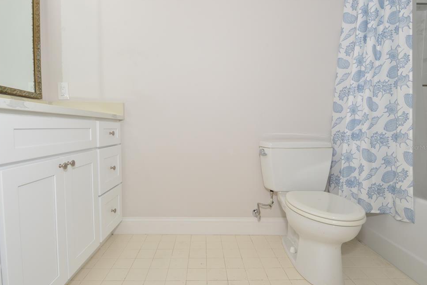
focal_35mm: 19
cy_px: 147
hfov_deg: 86.9
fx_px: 225
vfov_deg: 64.5
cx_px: 205
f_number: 11
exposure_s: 1/60
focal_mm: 12
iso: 400
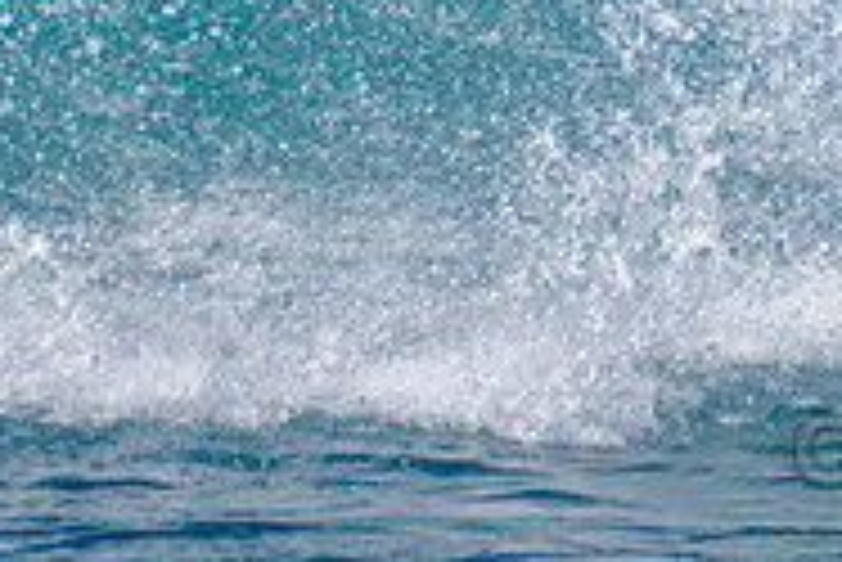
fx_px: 44495
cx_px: 986
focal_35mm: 1901
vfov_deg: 0.7
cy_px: -355
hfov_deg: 1.1
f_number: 5.6
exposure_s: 1/2000
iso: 180
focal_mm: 500
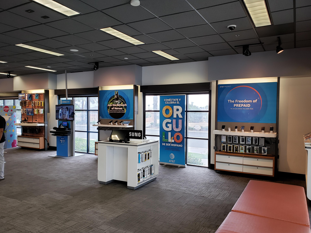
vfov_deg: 51.3
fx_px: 243
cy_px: 120
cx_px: 157
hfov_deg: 65.3
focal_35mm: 27
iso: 100
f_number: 2.4
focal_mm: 4.3
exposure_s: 1/60
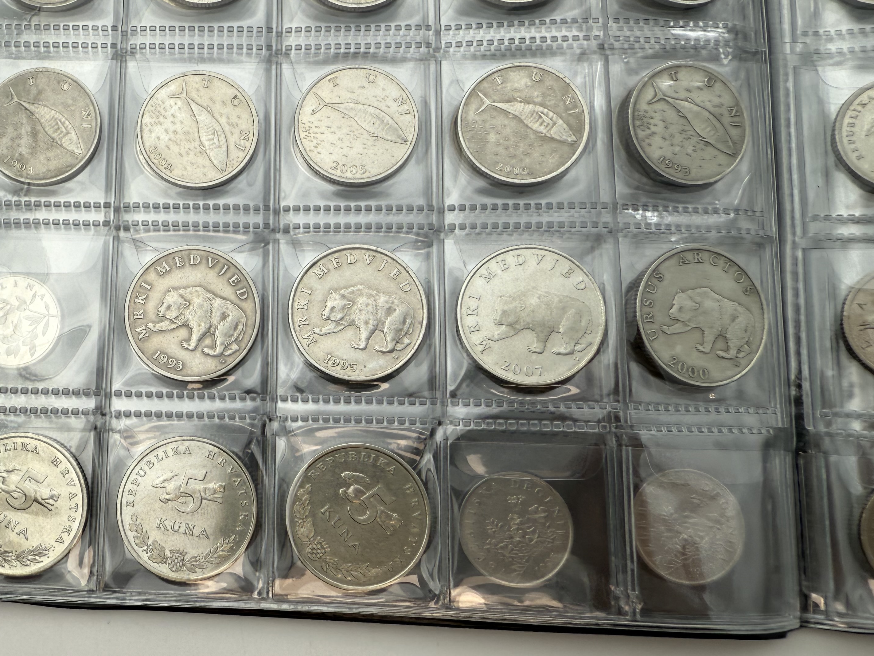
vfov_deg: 41.7
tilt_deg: -82.0
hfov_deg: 52.6
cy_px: 275
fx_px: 859
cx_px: 269
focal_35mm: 34
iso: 40
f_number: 2.2
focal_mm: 2.22
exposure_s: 1/299
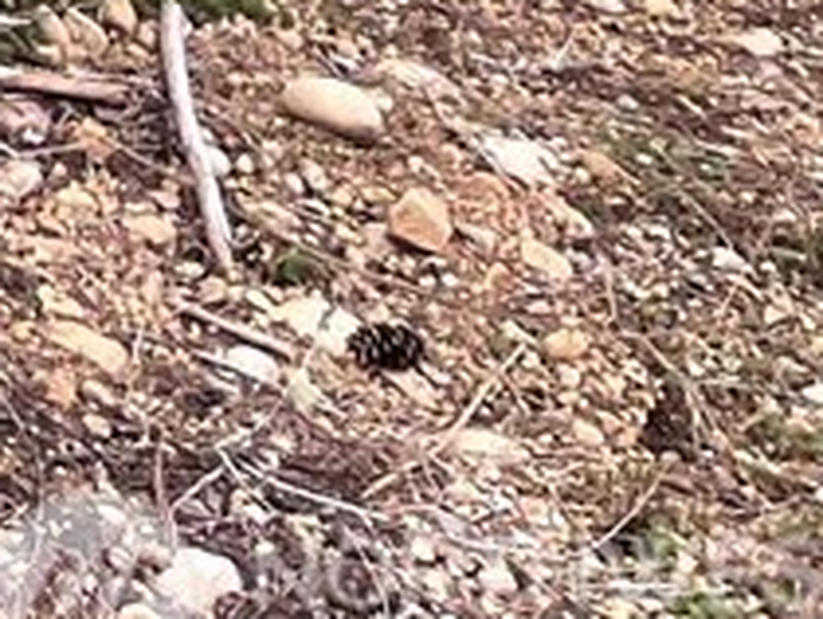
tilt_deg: +5.5
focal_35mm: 198
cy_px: -1595
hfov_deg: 7.7
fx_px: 4713
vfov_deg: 6.5
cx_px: -2132
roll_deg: +3.1
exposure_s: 1/121
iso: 50
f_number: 1.6
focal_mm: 4.2
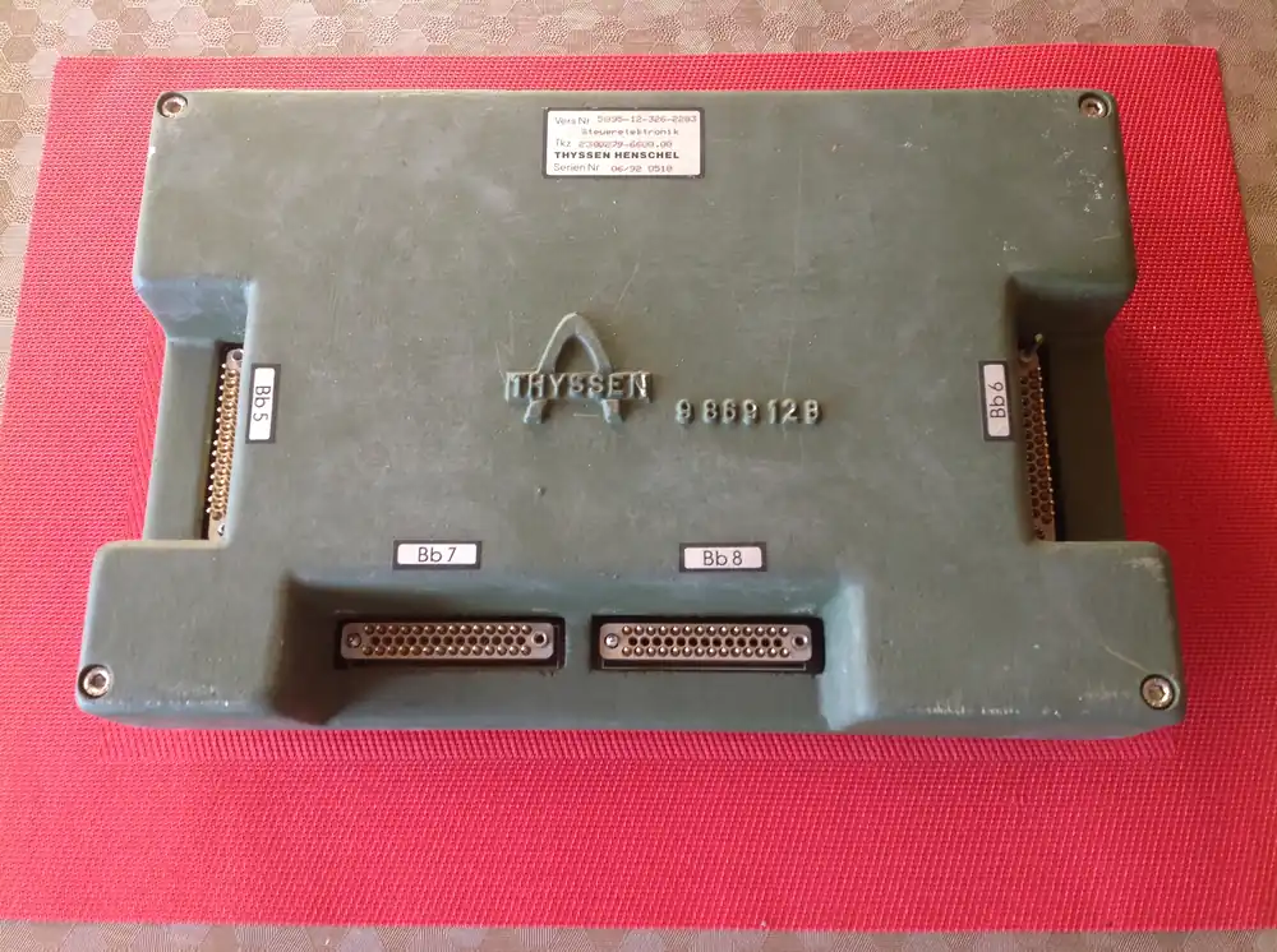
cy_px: 476
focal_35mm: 35
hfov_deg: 52.7
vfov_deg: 40.6
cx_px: 638
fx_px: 1289
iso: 80
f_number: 2.4
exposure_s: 1/15
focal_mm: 4.28
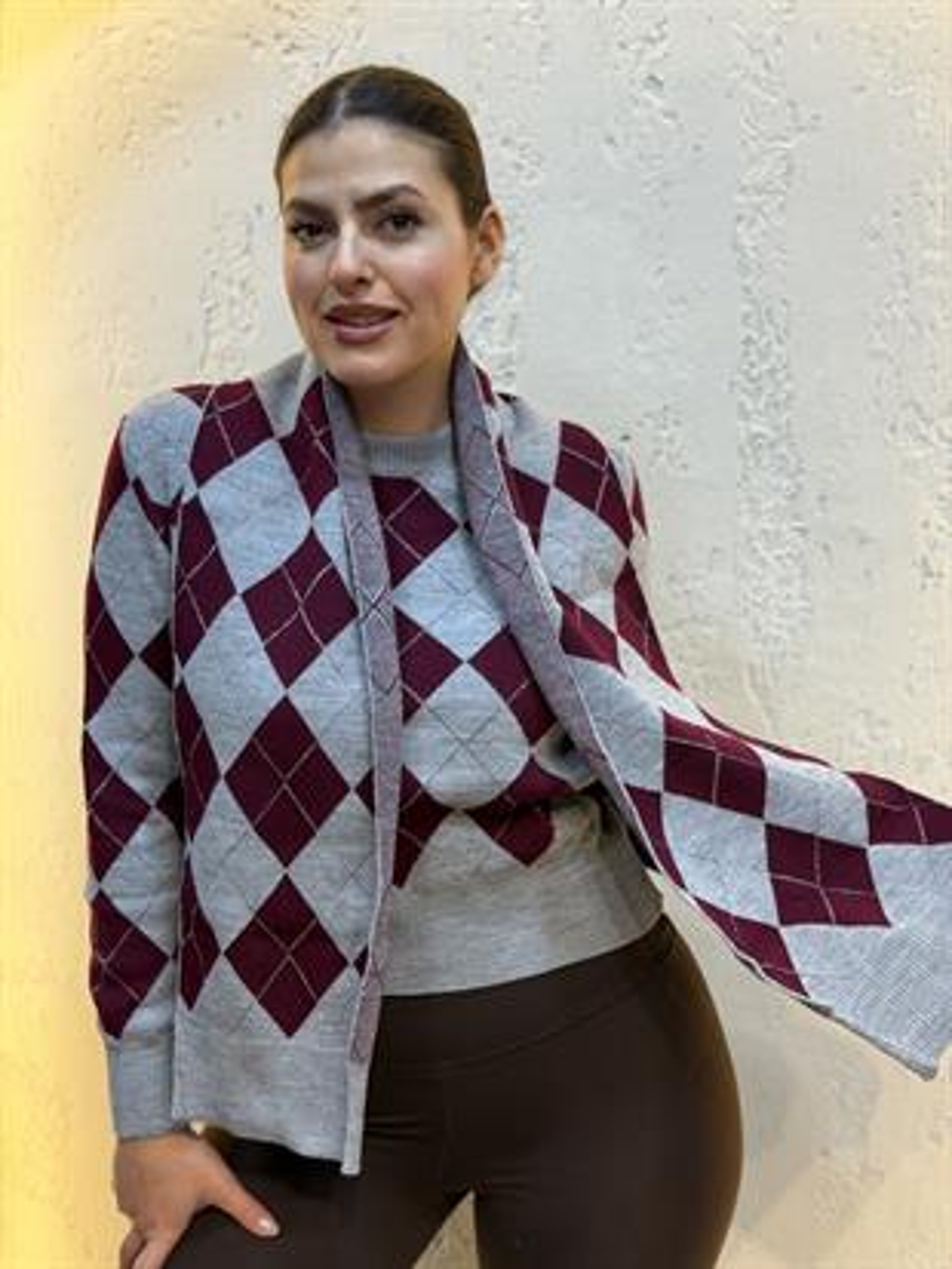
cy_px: 634
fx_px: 1759
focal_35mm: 48
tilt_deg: -8.8
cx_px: 476
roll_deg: +0.9
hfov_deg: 30.3
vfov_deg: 39.6
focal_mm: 6.76
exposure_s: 1/100
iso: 80
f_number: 1.78
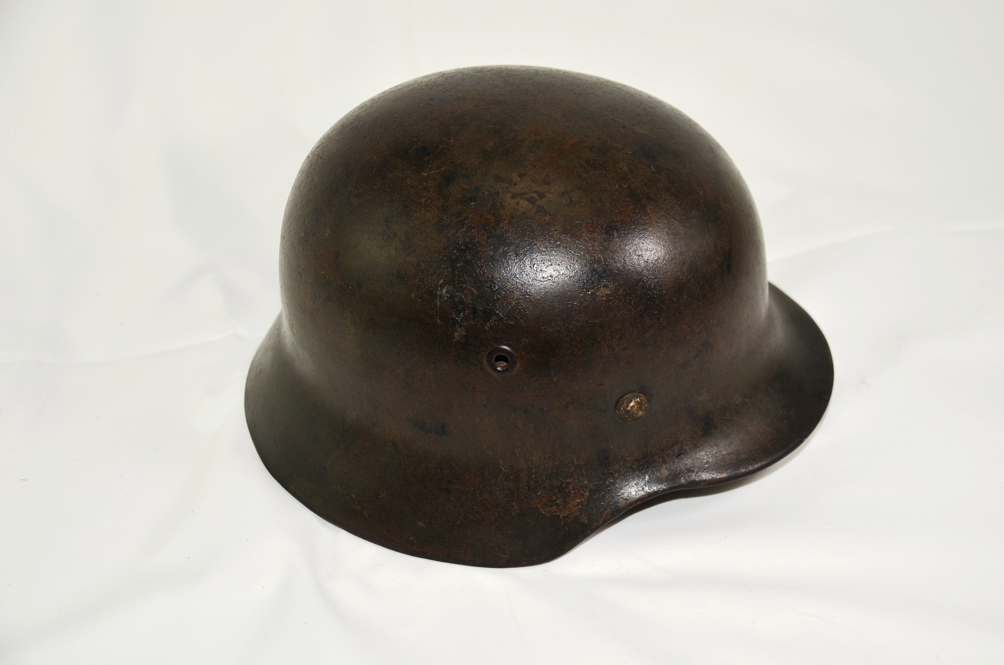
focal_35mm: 57
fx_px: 1586
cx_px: 502
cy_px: 332
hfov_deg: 35.1
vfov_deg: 23.7
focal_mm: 38
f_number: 4.5
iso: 100
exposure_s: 1/250
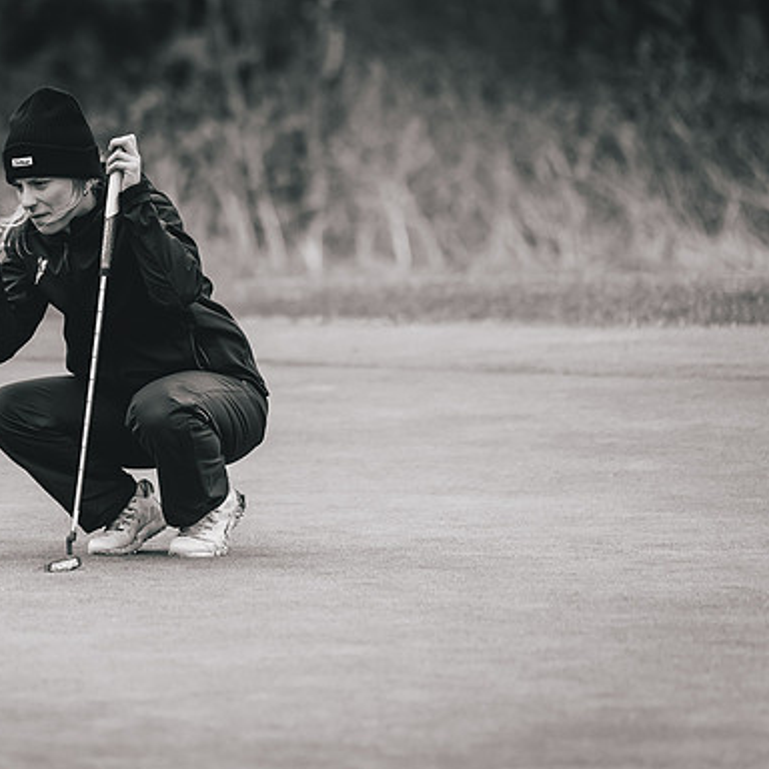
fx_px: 7917
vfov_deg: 5.6
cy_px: 315
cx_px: 59
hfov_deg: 5.6
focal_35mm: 315
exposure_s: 1/4000
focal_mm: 150
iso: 640
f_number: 2.8
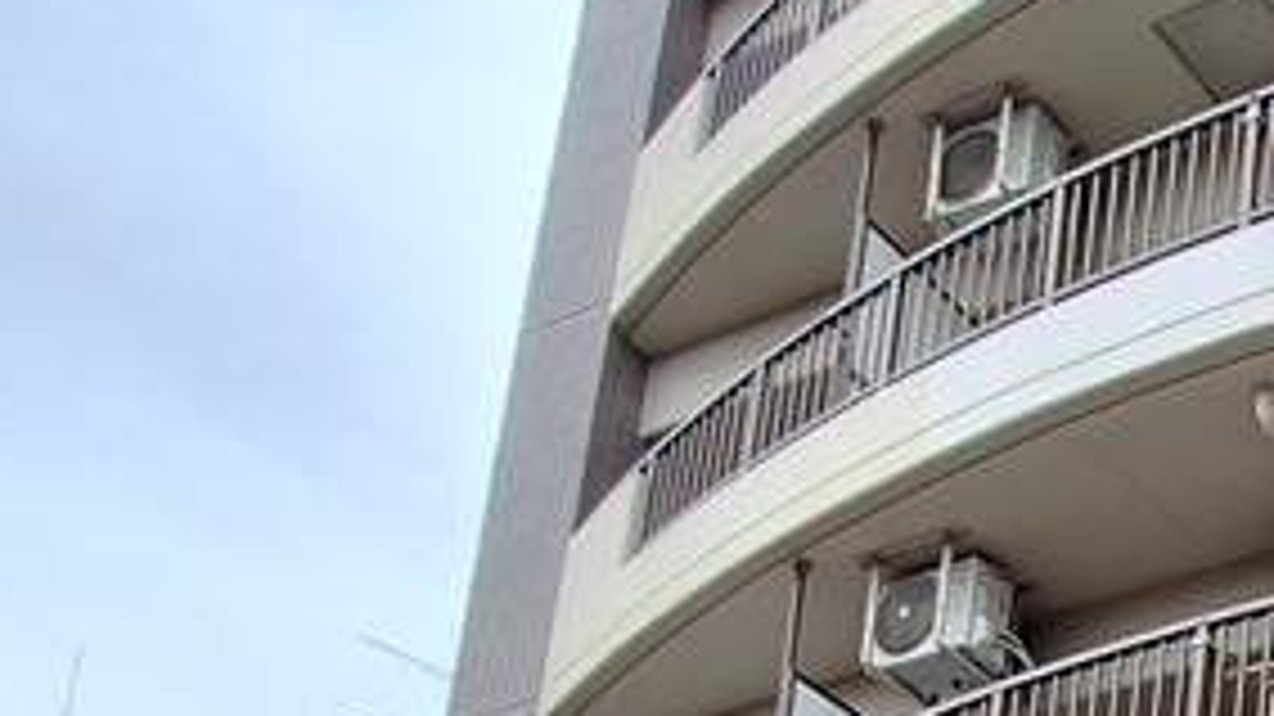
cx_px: 1850
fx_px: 2161
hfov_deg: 25.6
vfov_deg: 14.7
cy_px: 1522
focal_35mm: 64
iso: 40
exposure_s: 1/501
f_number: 2.2
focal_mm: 1.74
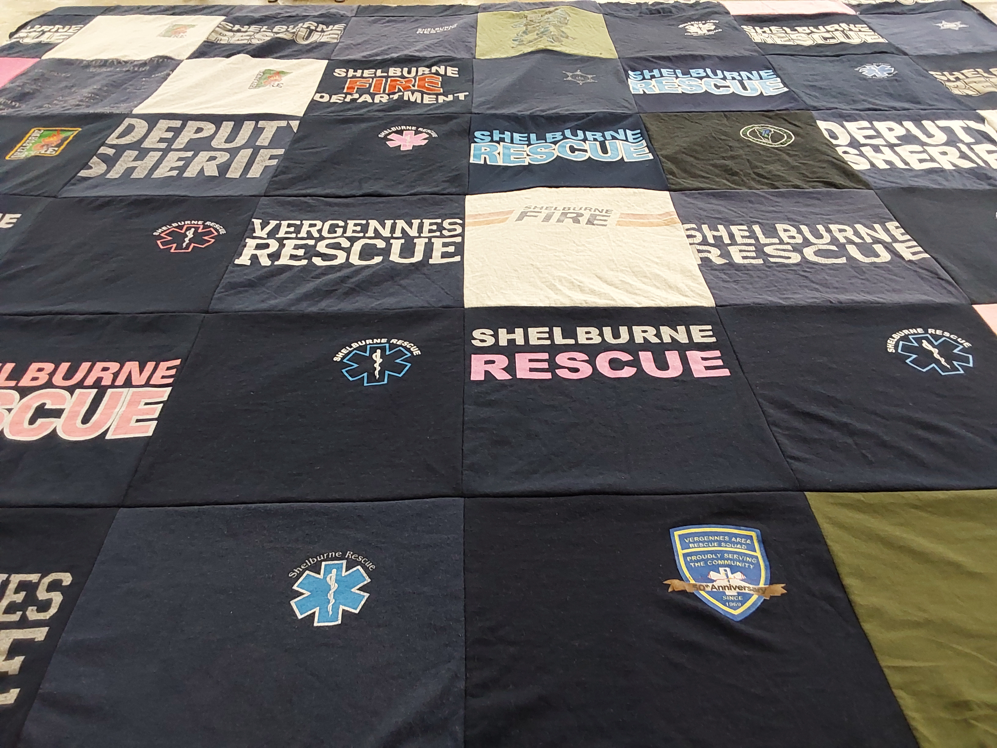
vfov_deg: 49.7
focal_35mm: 28
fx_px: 806
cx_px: 498
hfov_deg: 63.4
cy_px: 374
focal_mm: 2.91
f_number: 1.9
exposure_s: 1/60
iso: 200
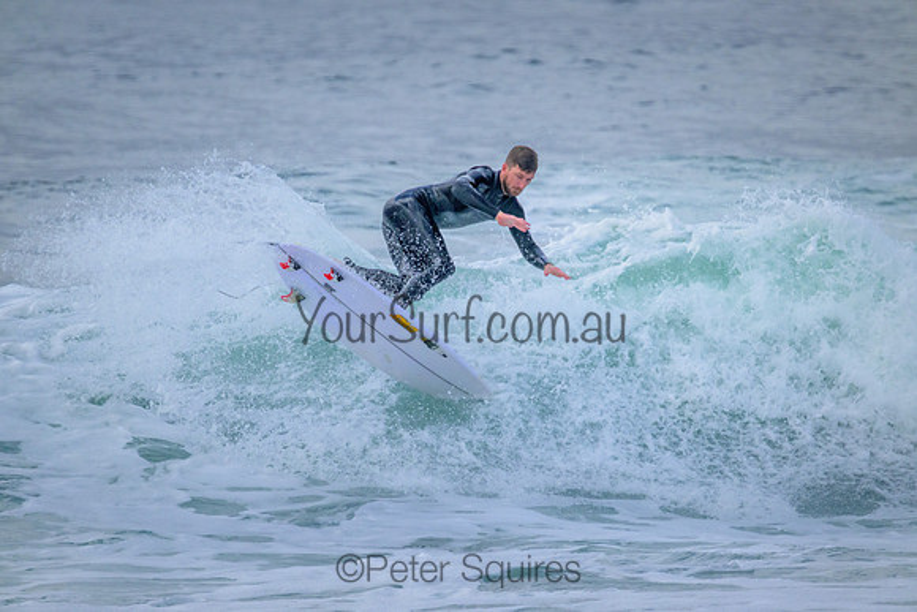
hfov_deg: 2.6
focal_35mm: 800
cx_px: 458
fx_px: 20382
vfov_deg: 1.7
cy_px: 306
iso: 2500
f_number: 11
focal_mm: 800
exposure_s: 1/1600
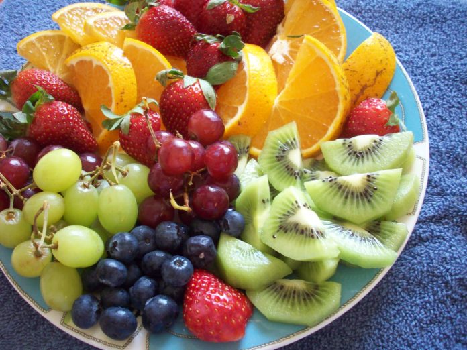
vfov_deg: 38.7
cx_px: 234
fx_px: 499
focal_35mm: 37
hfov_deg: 50.1
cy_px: 175
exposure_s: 1/45
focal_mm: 6.2
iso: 160
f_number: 2.8
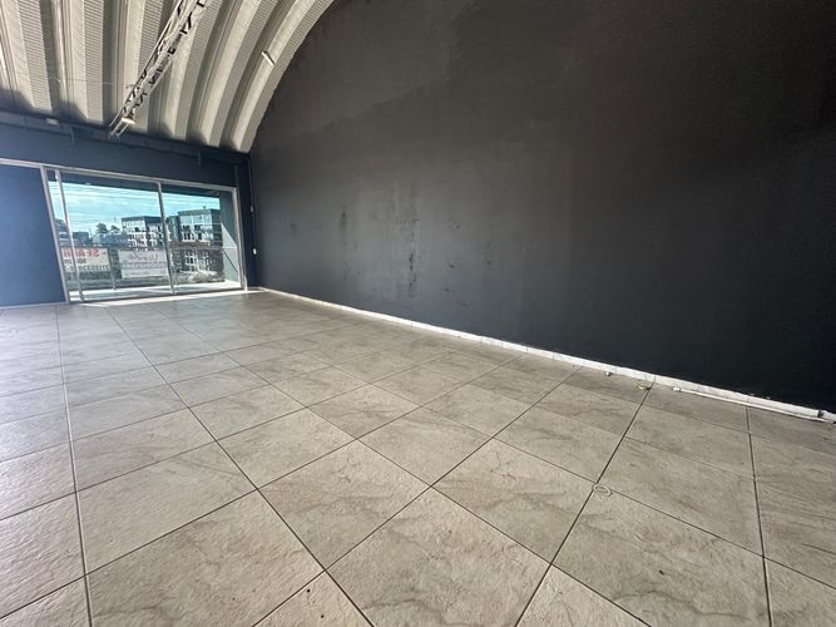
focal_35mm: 14
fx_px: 338
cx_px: 418
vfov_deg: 85.7
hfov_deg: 102.1
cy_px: 314
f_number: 2.2
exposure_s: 1/120
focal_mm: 2.22
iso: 320
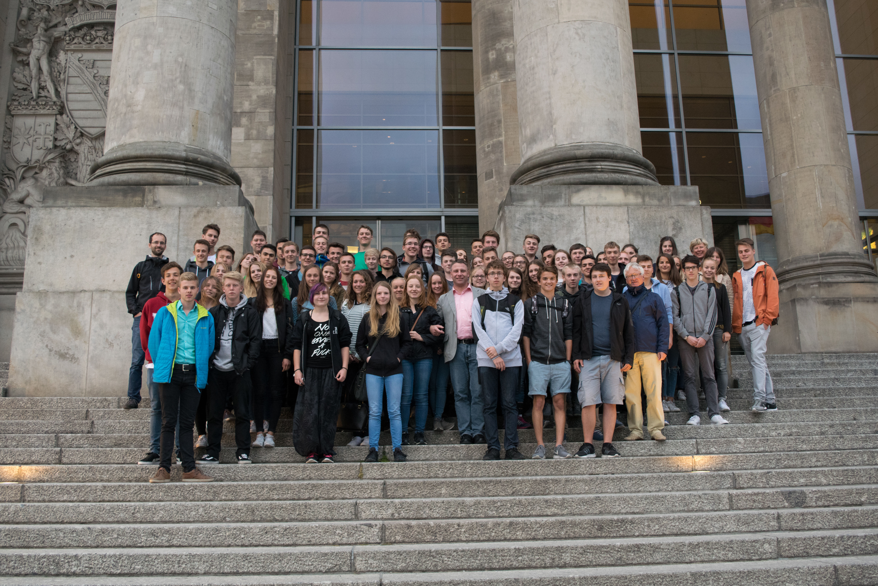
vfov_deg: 38.4
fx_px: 841
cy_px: 293
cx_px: 439
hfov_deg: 55.1
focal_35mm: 34
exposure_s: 1/60
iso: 800
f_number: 5.6
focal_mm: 23
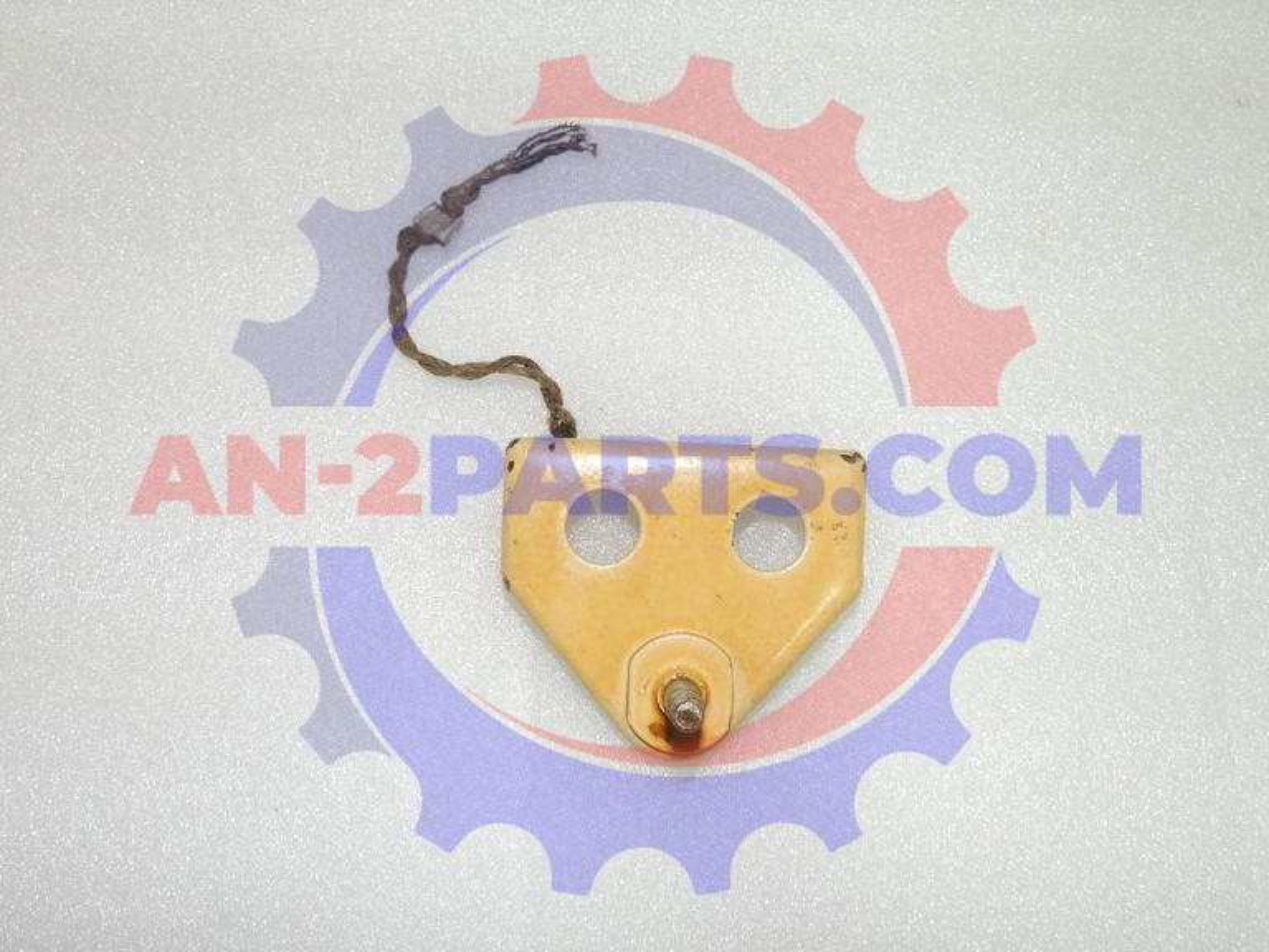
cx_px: 634
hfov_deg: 60.0
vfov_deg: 46.8
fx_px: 1100
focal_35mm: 30
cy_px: 476
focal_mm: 5.3
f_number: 4.4
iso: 160
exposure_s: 1/8
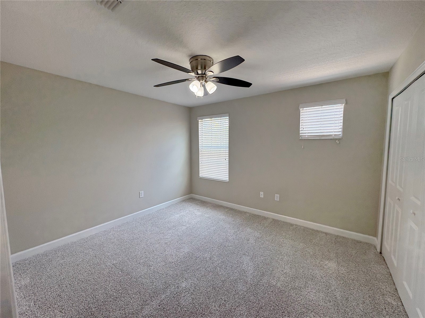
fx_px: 172
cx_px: 212
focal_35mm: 14
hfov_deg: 102.1
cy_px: 159
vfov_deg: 85.7
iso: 100
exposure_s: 1/120
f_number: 2.2
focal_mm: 2.22
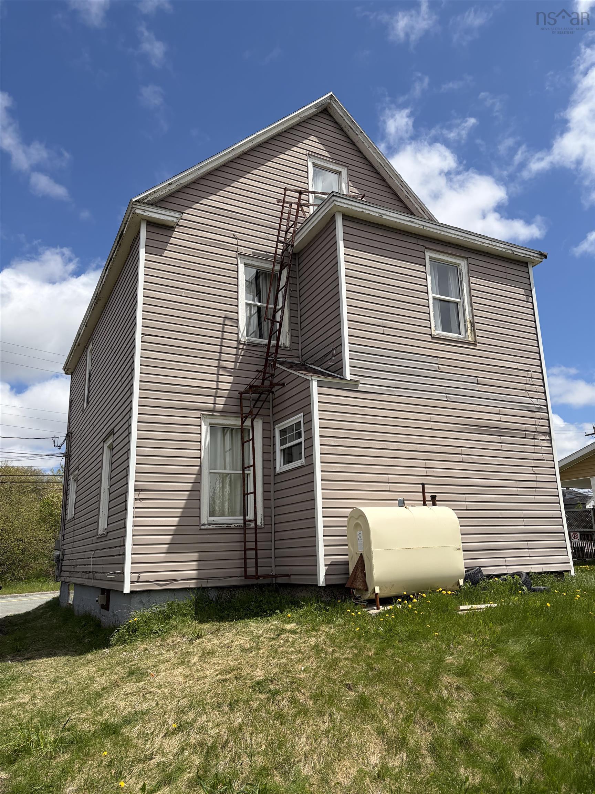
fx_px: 596
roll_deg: +1.5
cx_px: 298
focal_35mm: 26
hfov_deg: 53.1
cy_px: 397
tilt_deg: +15.7
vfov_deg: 67.3
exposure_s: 1/4608
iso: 50
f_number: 1.6
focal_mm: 5.96
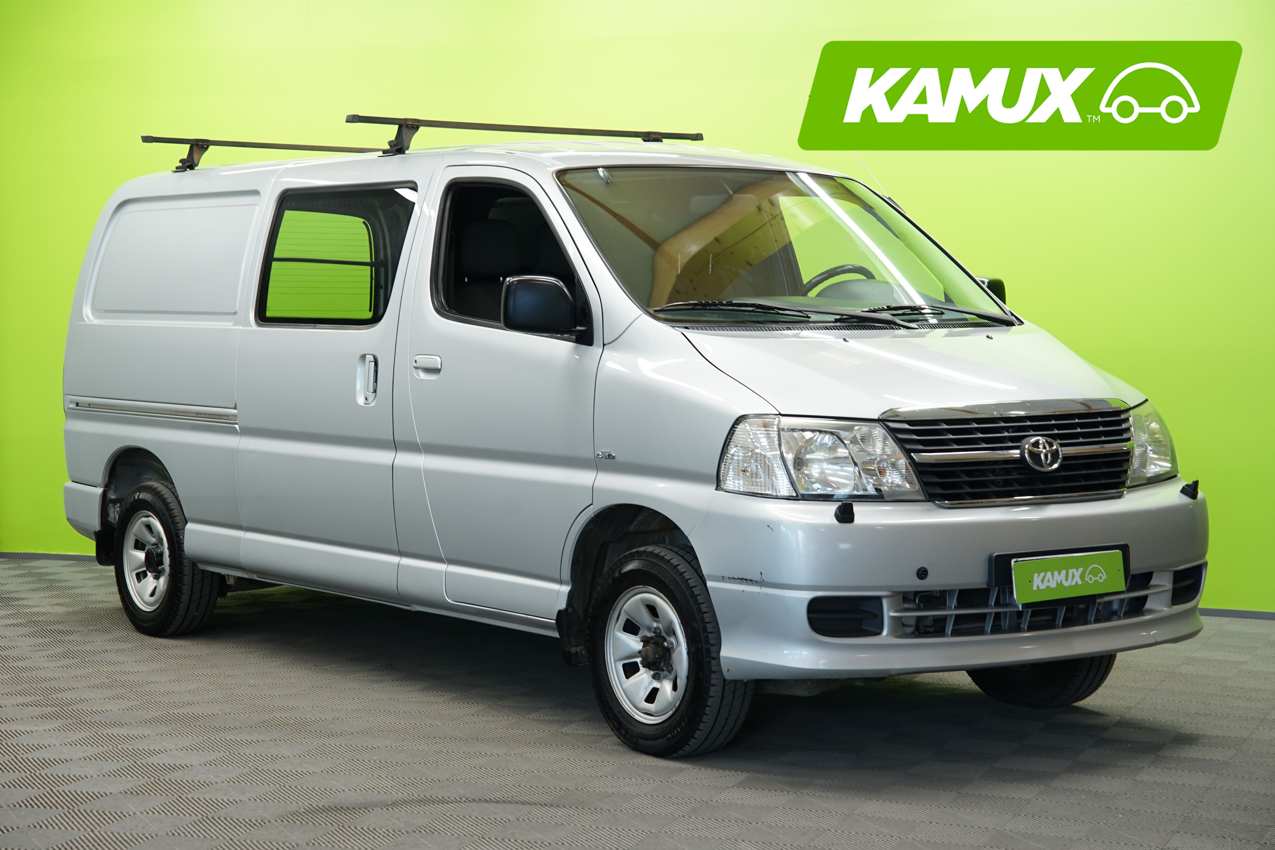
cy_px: 425
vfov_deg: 19.5
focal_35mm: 70
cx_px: 638
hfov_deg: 28.8
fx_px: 2479
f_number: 5.6
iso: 500
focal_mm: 70
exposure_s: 1/15
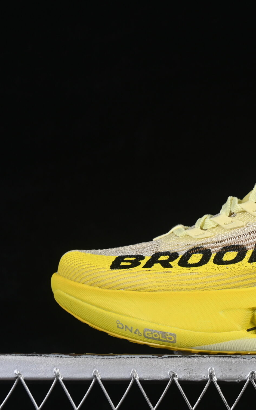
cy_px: 210
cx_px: 273
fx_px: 1451
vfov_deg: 16.1
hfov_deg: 10.0
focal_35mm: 130
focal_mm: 50
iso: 160
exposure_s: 1/80
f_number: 8
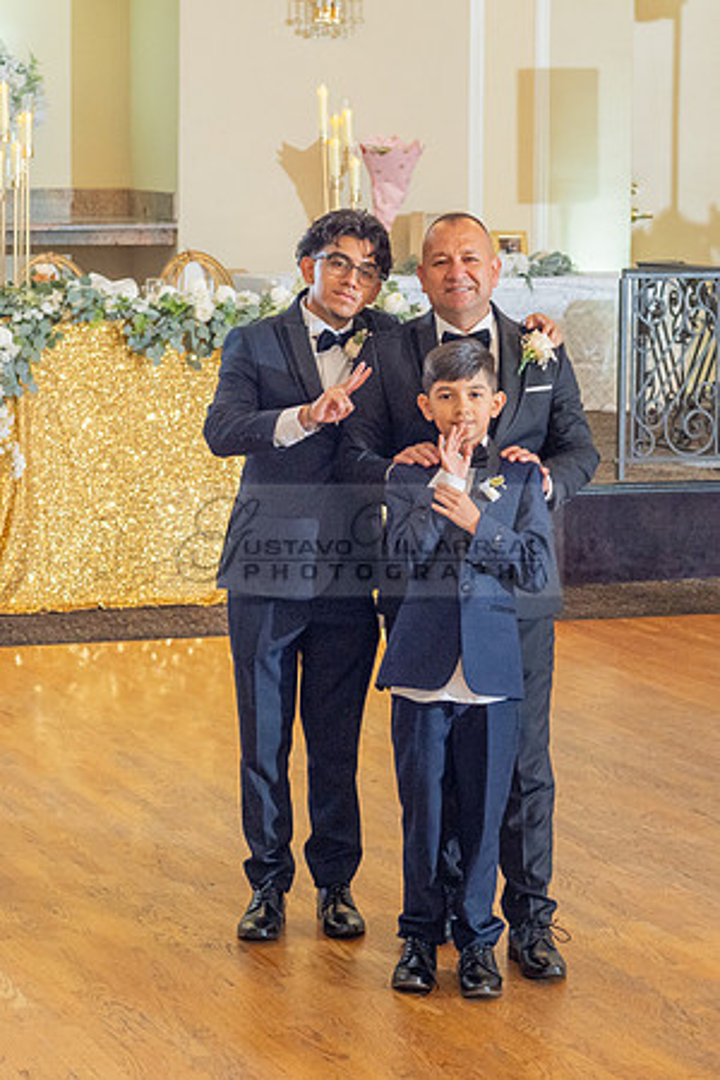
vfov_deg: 19.2
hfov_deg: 12.9
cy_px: 584
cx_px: 344
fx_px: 3195
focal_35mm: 107
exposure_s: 1/125
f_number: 4
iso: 800
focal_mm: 52
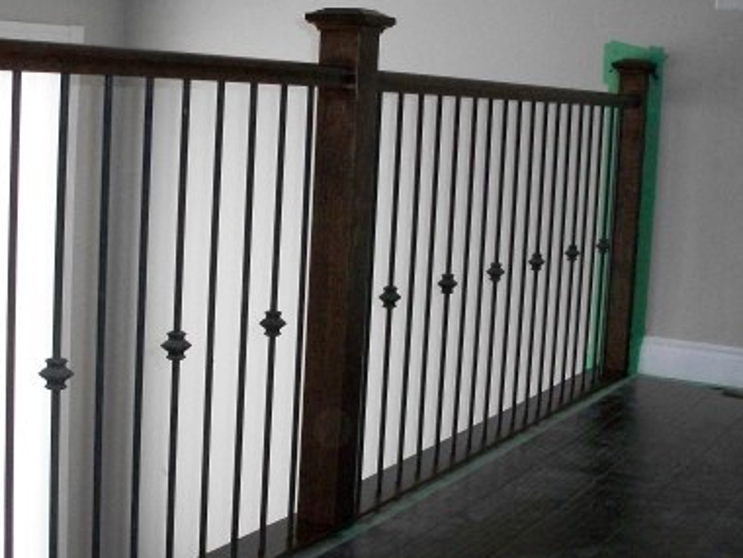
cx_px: 264
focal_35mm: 59
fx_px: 1266
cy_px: 294
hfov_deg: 32.5
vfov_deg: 24.8
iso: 400
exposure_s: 1/640
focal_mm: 6.3
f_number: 3.1
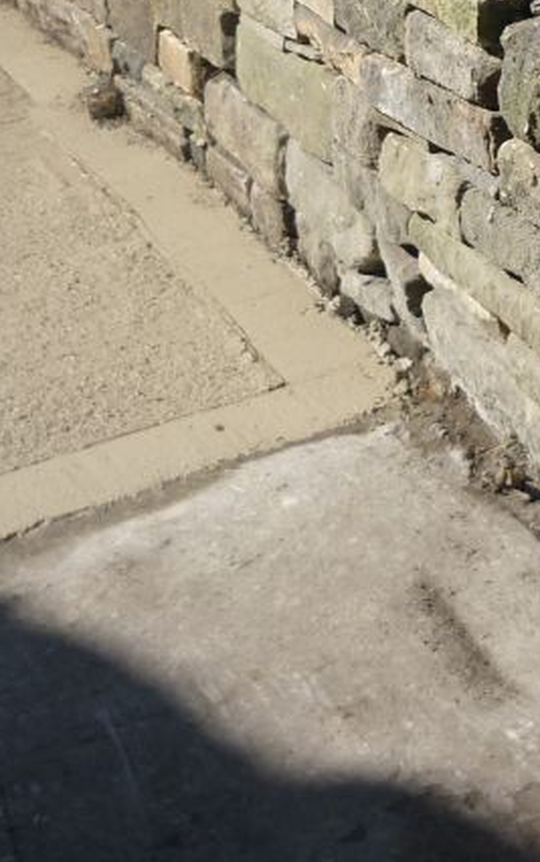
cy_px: 182
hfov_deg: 15.3
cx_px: 532
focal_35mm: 84
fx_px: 1974
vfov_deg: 24.3
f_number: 8
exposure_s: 1/160
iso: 80
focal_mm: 5.5
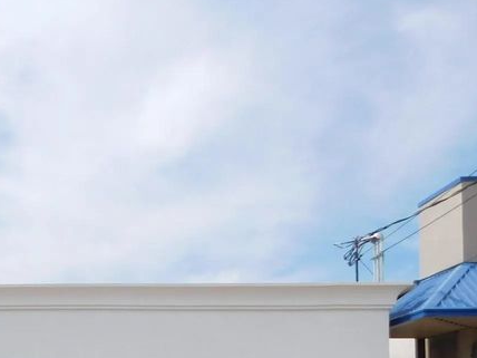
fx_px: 758
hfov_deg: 30.2
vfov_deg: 24.8
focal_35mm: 55
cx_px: -84
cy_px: 387
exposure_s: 1/640
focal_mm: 4
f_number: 6
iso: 125
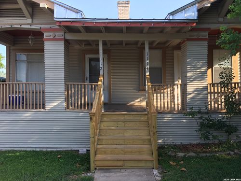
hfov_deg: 61.7
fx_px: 202
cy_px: 90
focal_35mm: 29
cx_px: 120
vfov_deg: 48.2
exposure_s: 1/229
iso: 25
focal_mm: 4.15
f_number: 2.2
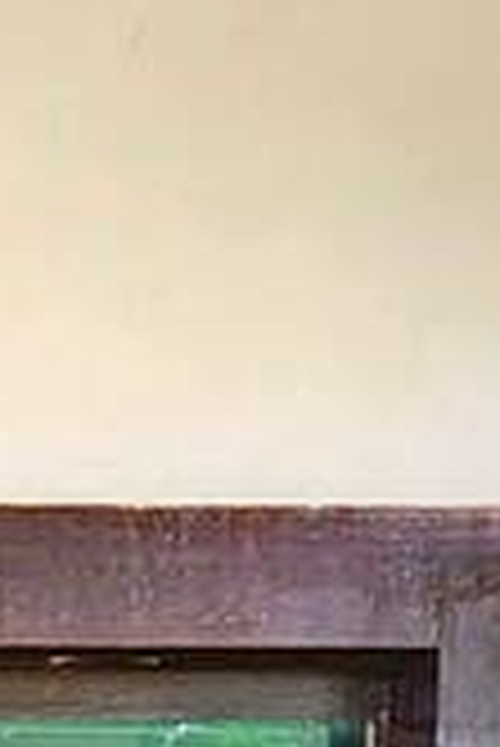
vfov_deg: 15.1
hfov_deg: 6.8
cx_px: -1829
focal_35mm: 117
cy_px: 1350
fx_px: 2432
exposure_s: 1/30
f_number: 2.2
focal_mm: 2.2
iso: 400
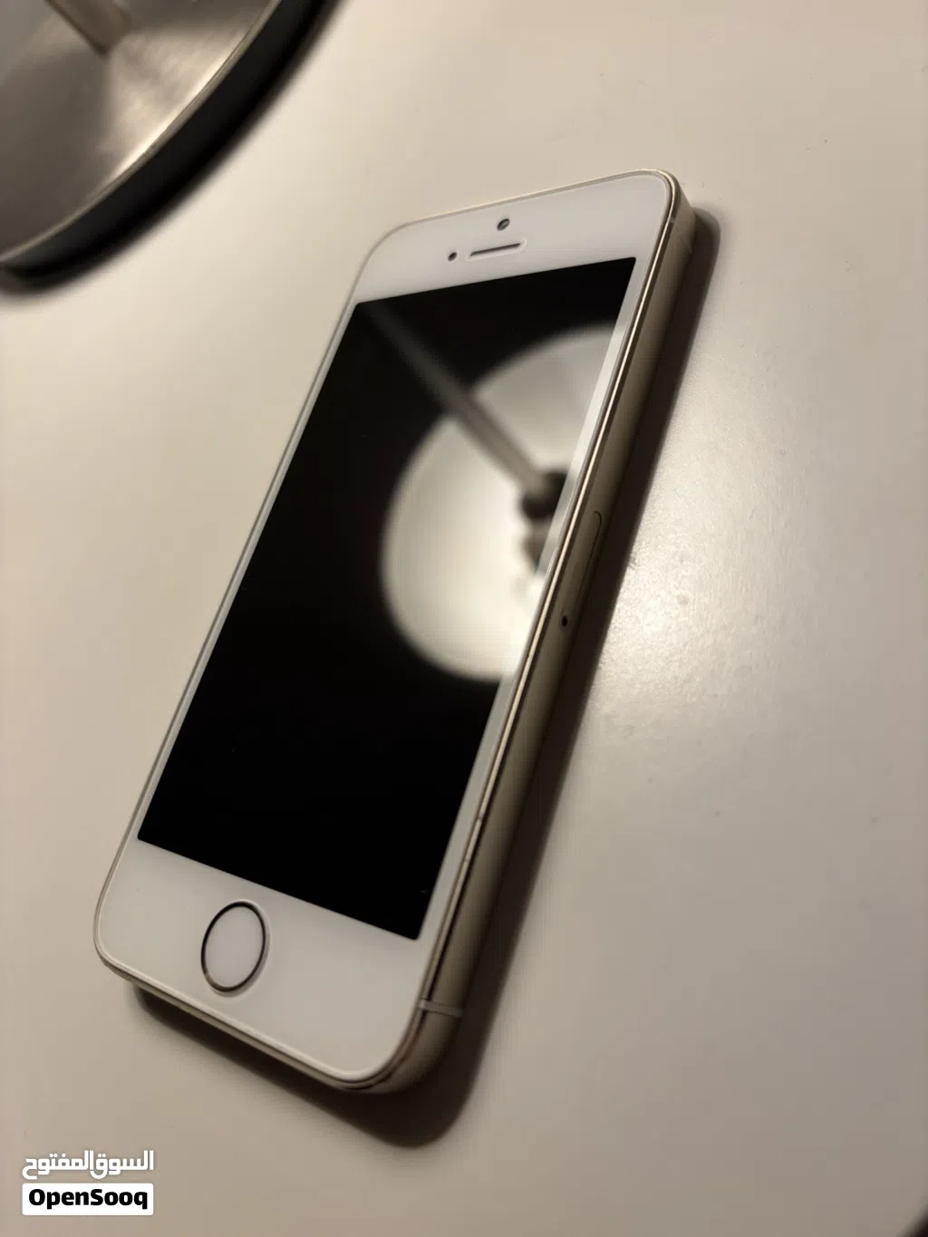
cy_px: 618
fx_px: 929
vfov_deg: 67.3
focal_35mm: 26
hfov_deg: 53.1
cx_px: 464
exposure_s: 1/91
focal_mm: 5.96
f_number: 1.6
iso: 125
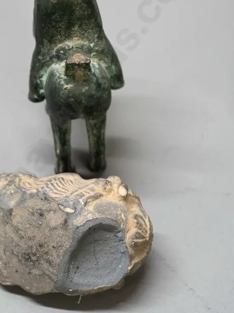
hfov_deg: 16.0
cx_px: 76
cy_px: 109
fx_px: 829
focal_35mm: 92
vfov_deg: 21.2
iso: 3200
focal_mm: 33
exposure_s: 1/160
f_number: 5.6
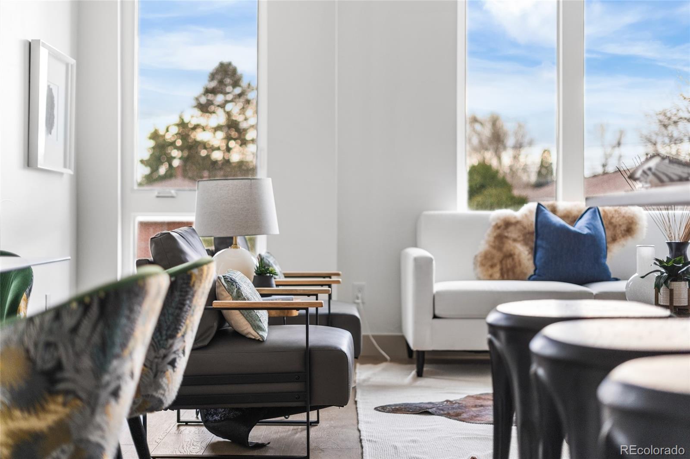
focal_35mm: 50
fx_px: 958
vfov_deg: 27.0
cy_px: 230
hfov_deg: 39.6
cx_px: 345
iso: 500
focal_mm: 50
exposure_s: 1/60
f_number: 1.8
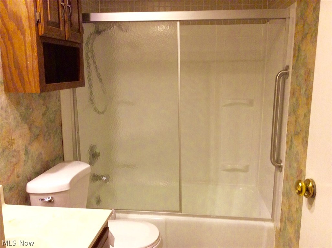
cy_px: 124
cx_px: 166
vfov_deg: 44.0
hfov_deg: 56.9
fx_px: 306
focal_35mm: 32
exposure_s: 1/24
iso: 200
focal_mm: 3.3
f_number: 2.4
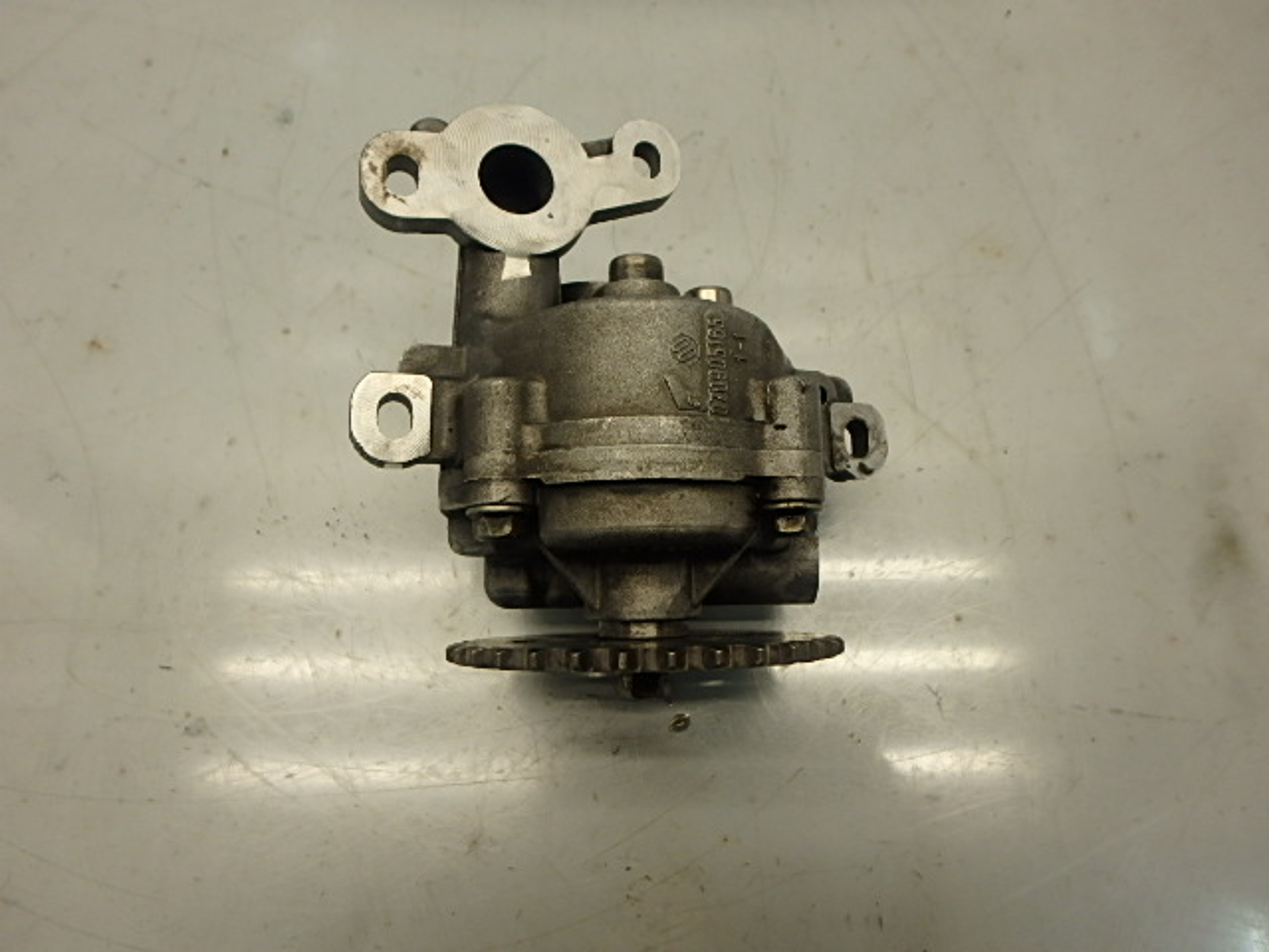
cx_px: 634
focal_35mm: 21
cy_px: 476
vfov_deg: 63.4
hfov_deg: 79.0
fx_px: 770
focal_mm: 3.7
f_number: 3.5
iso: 160
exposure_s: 1/60
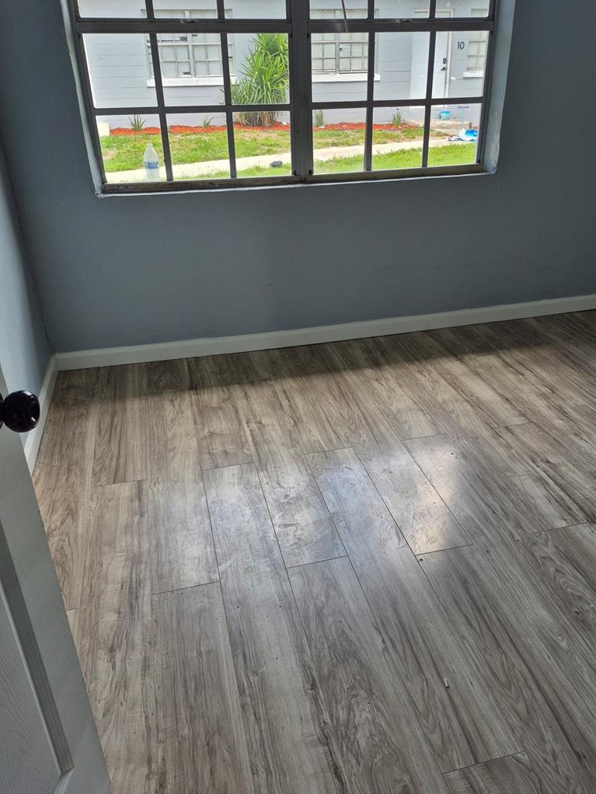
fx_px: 620
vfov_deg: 65.3
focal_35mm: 27
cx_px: 319
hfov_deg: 51.3
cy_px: 415
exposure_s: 1/227
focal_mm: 5.4
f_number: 1.8
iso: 25
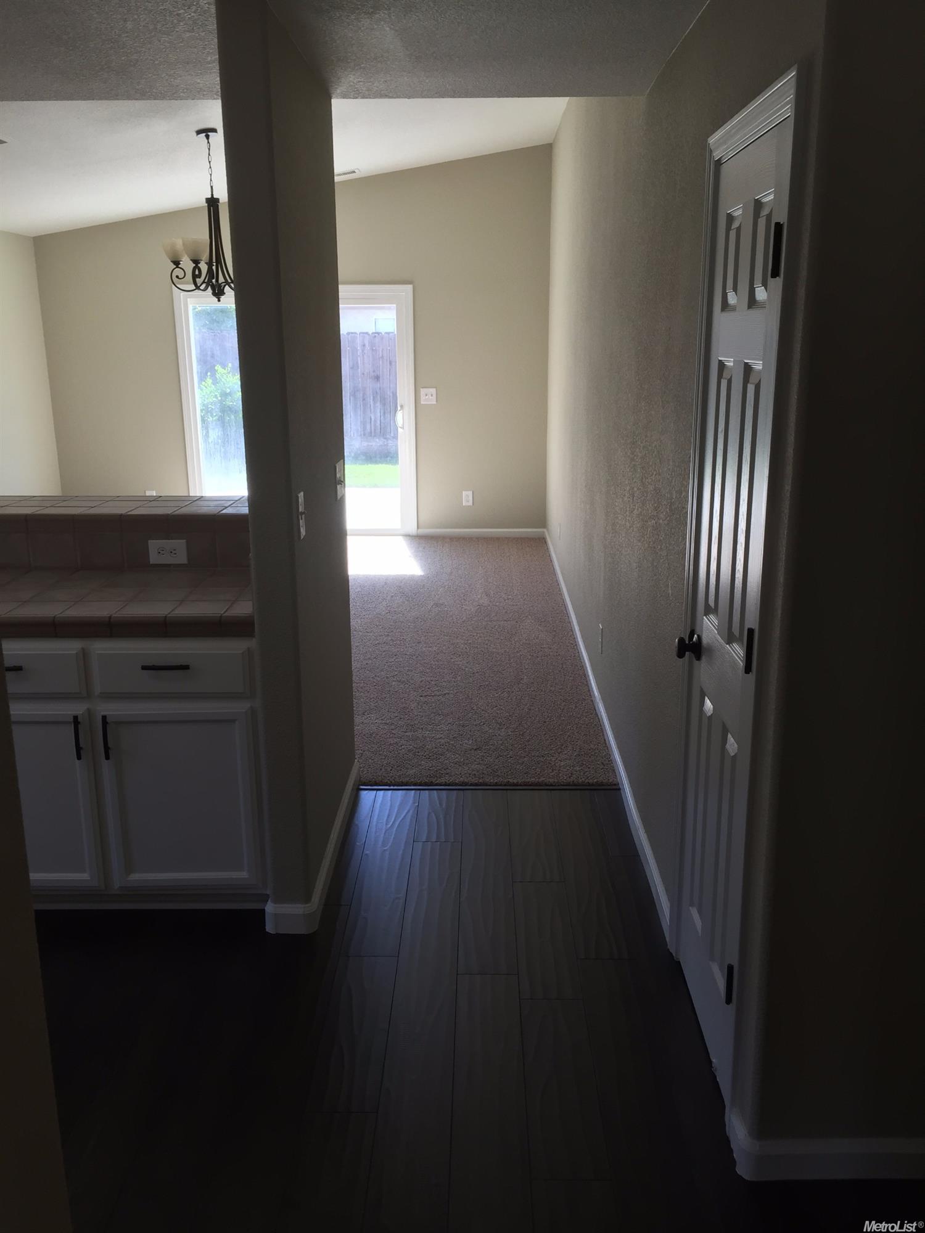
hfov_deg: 48.2
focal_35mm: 29
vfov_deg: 61.7
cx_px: 462
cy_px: 616
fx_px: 1033
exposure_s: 1/120
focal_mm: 4.15
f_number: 2.2
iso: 40
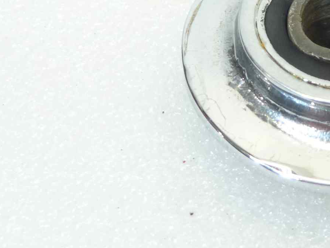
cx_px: 284
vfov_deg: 19.4
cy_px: -43
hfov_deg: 26.3
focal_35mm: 72
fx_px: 686
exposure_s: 1/25
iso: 80
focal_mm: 4.1
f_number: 3.3
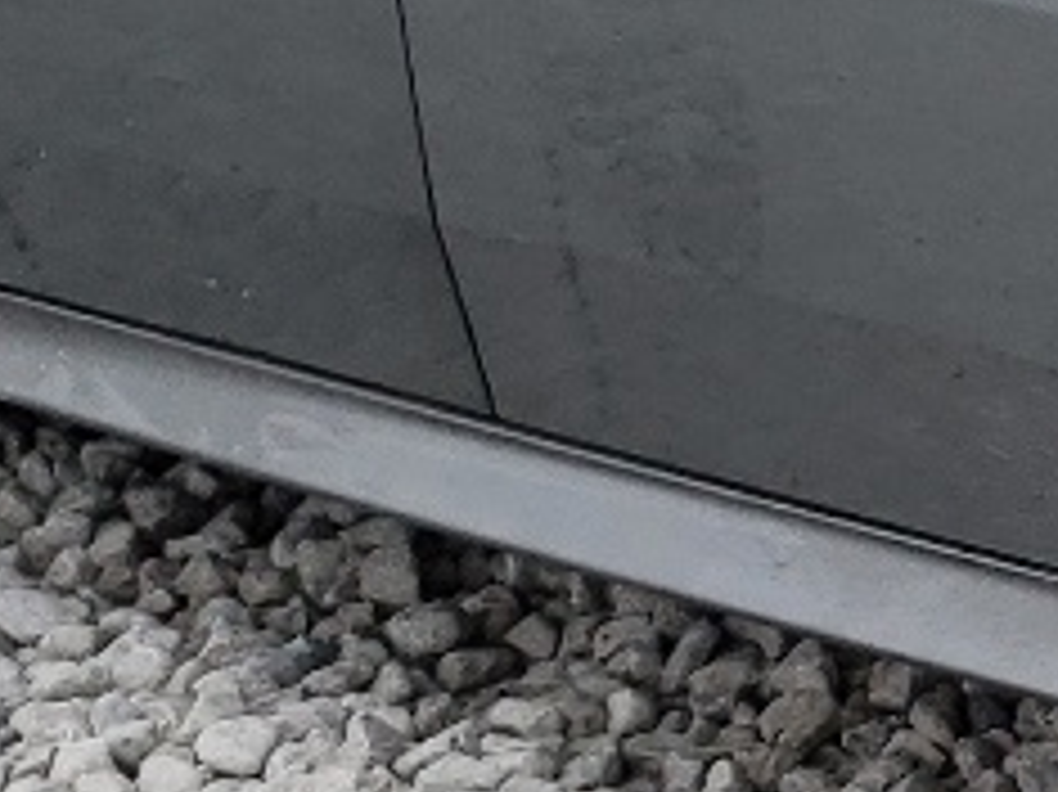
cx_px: 2242
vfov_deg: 8.4
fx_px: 5407
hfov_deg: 10.2
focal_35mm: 177
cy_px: 243
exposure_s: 1/833
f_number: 1.5
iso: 50
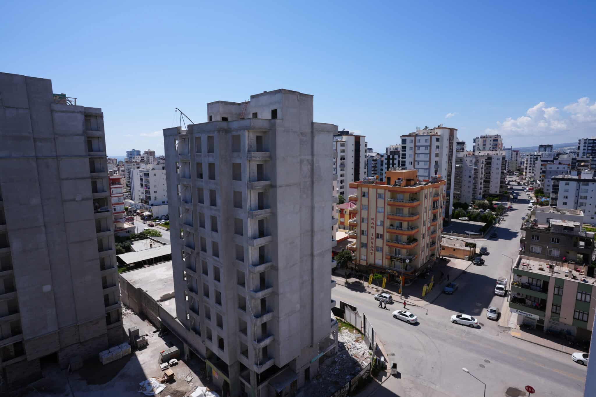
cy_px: 198
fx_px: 315
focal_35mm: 19
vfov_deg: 64.5
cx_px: 298
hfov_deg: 86.9
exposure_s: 1/200
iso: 100
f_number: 10
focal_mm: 19
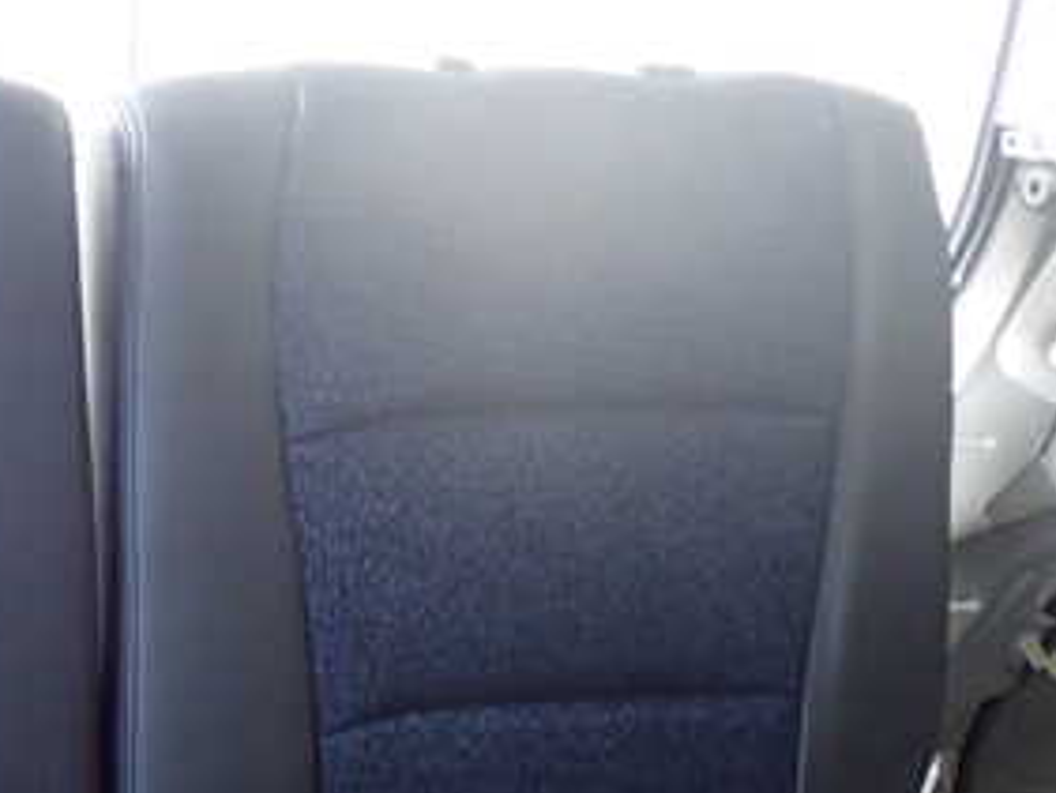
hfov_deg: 28.3
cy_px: 526
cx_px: -11
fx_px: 1953
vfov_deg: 22.9
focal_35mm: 64
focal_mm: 5.4
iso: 640
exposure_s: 1/30
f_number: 2.3
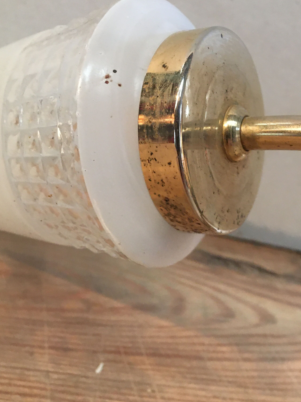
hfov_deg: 36.7
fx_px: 452
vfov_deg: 47.5
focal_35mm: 39
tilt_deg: -25.3
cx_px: 174
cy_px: 153
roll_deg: -20.9
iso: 200
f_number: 2.2
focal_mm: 4.15
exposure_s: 1/17
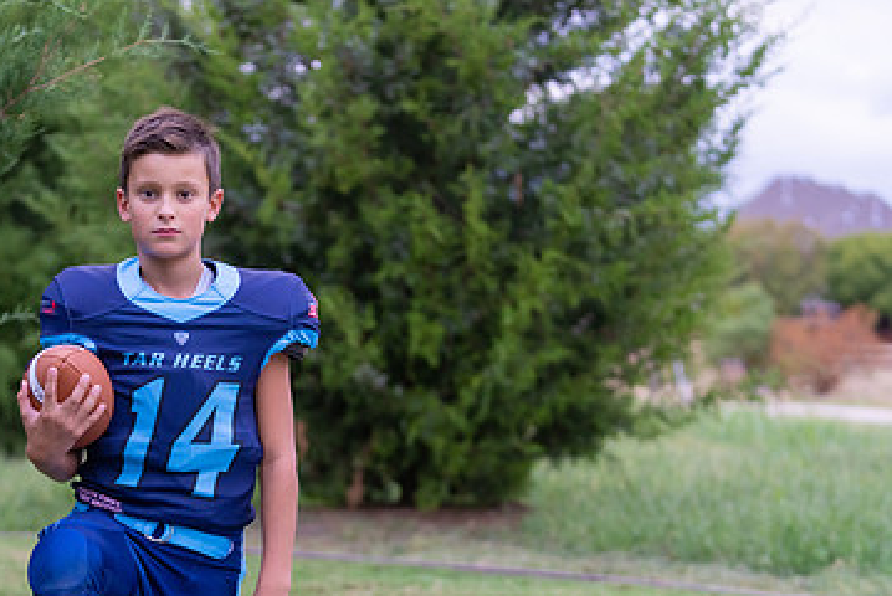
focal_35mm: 120
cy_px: 404
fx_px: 2976
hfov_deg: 16.9
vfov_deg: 11.4
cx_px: 199
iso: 800
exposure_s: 1/320
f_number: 2.8
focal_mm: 70
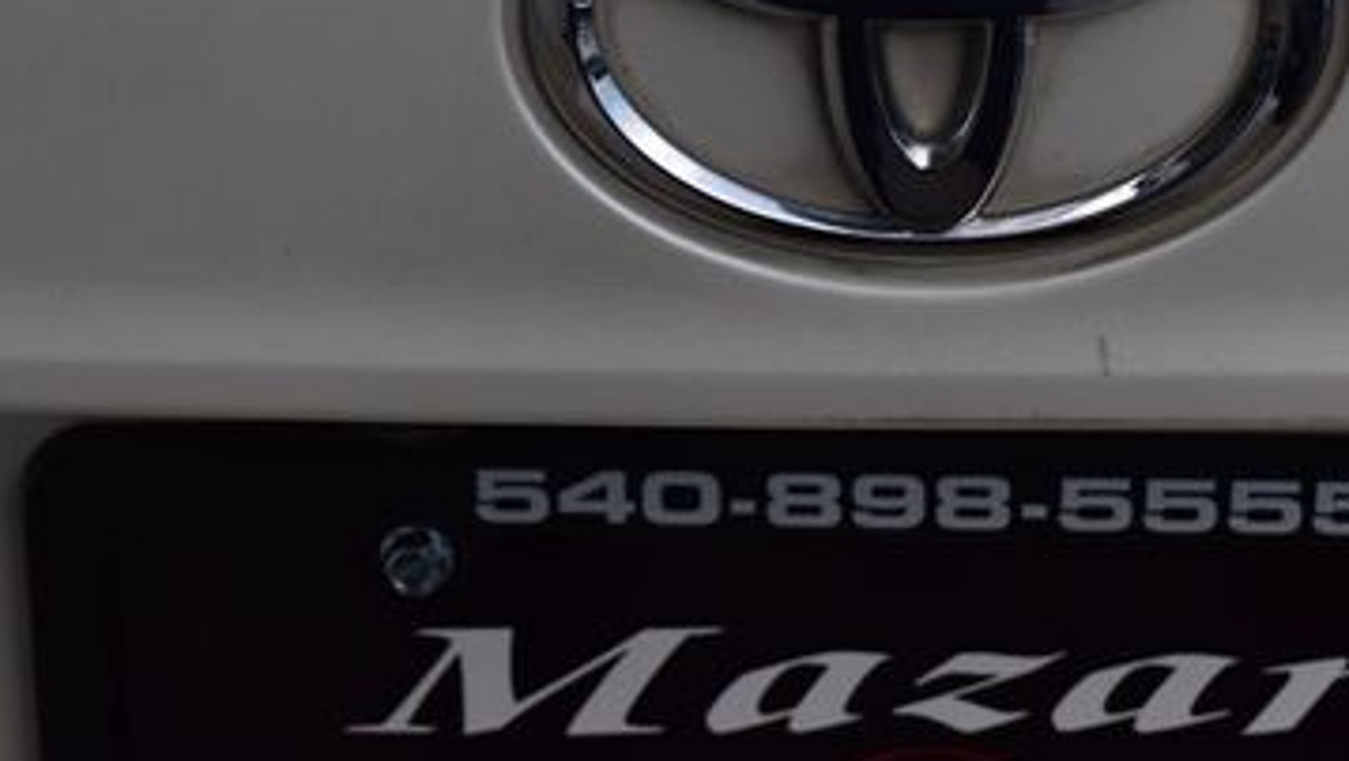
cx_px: 953
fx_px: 4618
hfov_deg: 16.6
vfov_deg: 9.4
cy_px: -26
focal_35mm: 129
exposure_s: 1/50
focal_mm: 46
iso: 400
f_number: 8
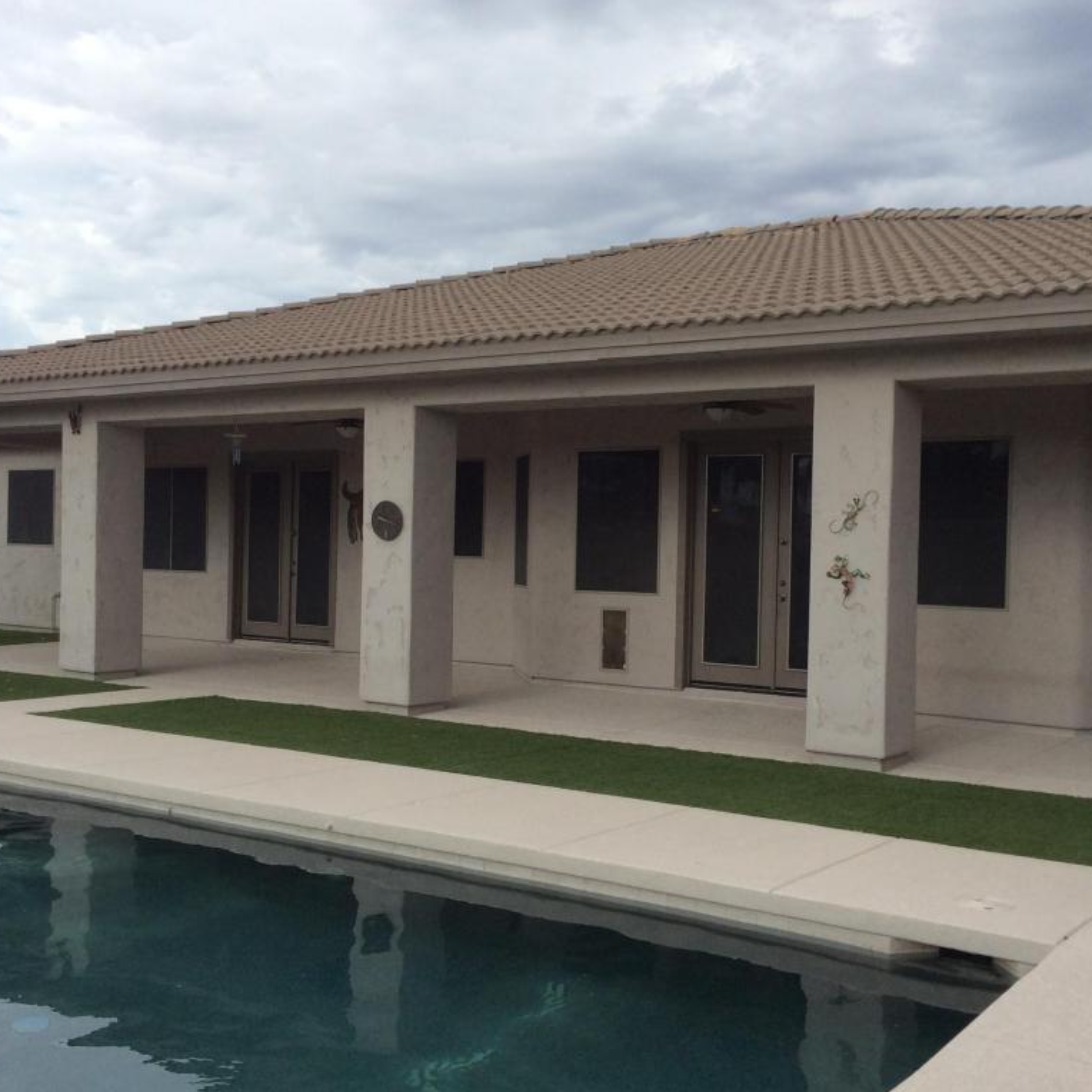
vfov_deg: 43.9
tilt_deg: +0.3
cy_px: 546
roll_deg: -0.6
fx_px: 1356
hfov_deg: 43.8
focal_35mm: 38
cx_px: 577
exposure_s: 1/923
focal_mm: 3.3
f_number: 2.4
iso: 32
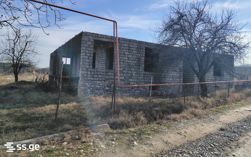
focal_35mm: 26
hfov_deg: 70.4
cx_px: 126
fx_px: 178
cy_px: 62
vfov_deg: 47.3
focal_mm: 5.25
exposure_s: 1/1315
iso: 101
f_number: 1.75
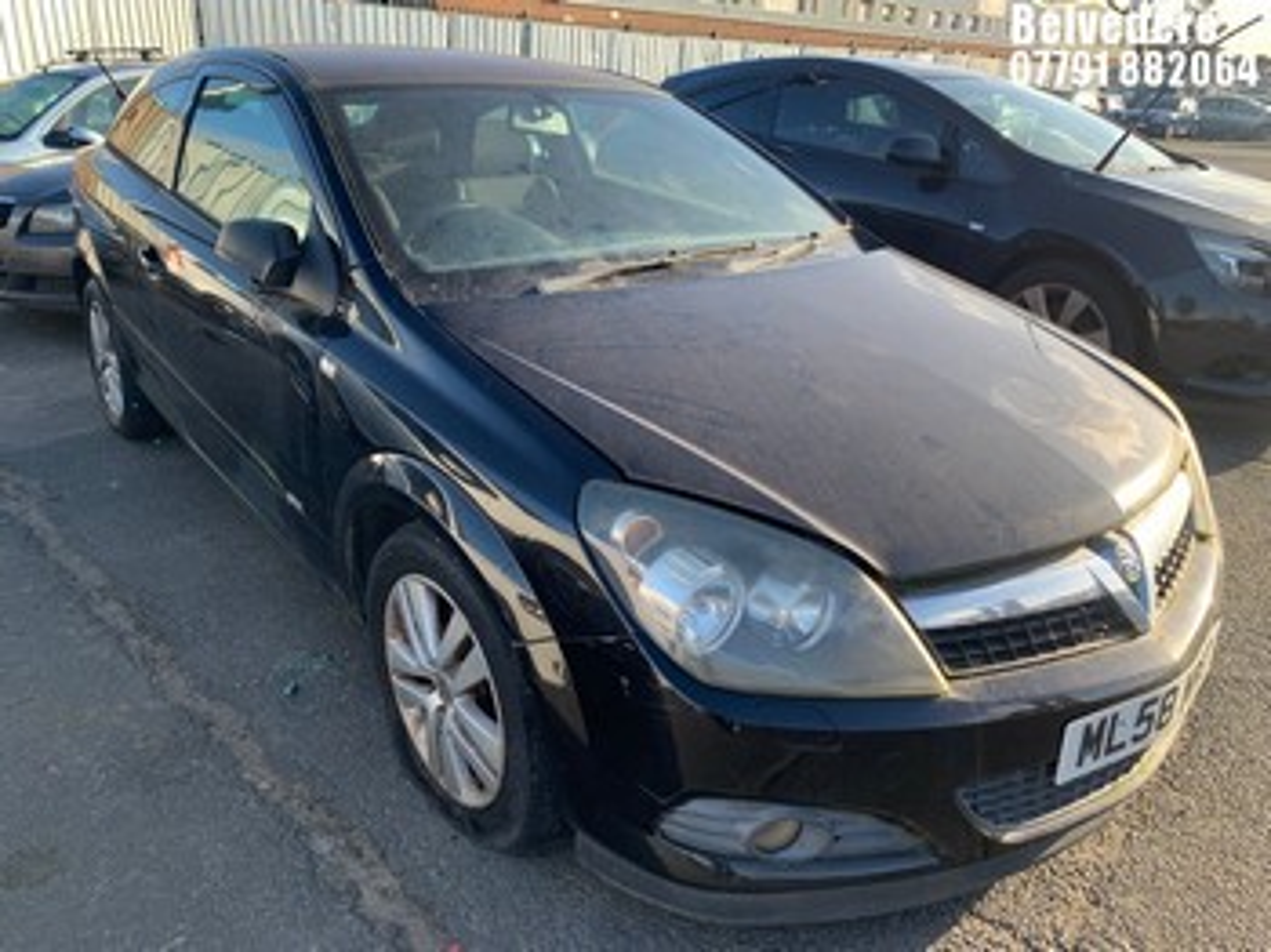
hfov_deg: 67.3
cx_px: 636
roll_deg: -2.6
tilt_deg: -20.6
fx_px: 954
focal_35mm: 26
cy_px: 476
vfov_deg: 53.0
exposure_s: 1/325
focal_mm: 4.25
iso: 25
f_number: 1.8
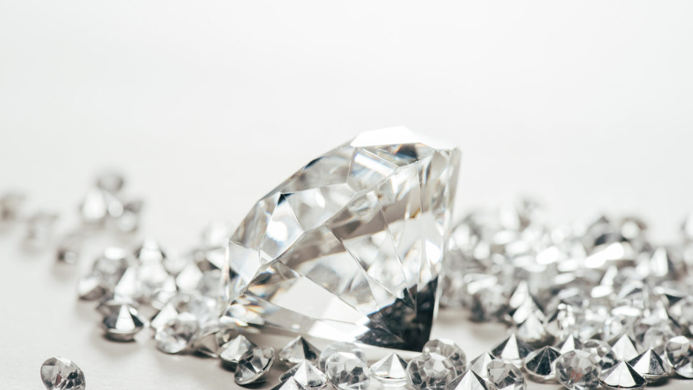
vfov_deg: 10.2
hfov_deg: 18.0
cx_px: 323
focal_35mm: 119
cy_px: 199
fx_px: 2187
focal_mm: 105
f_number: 10
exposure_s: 1/200
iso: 320
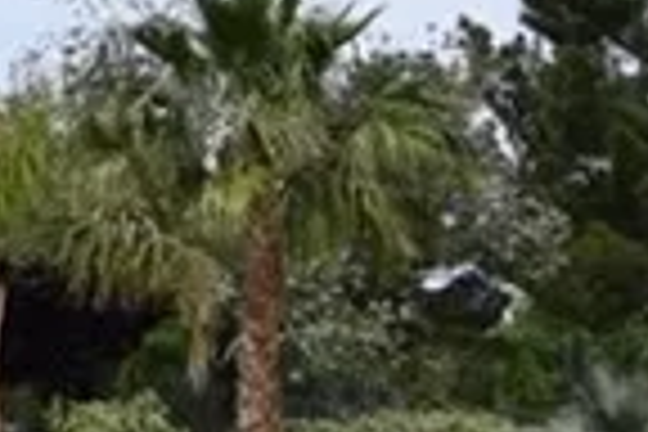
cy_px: 245
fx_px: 1926
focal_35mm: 107
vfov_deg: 12.8
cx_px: -382
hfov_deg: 16.9
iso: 200
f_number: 10
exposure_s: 1/400
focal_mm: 10
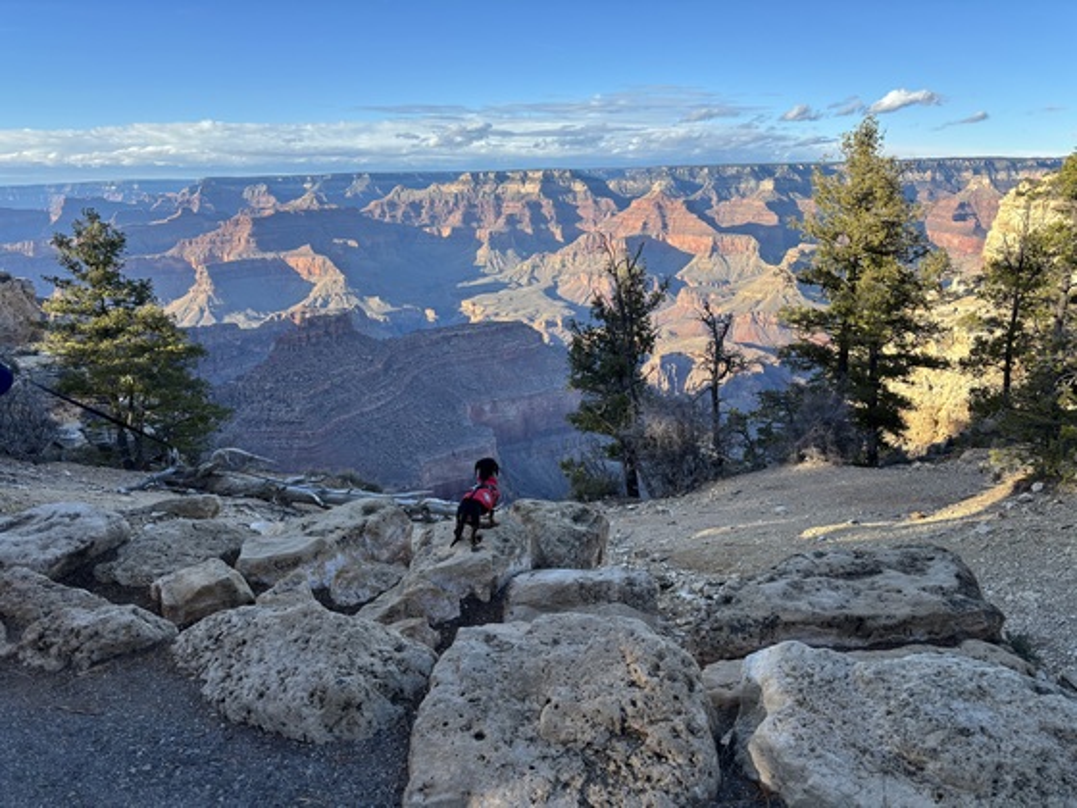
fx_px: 809
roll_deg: -0.2
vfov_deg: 53.1
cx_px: 538
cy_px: 404
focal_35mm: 26
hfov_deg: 67.3
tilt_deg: -14.7
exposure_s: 1/1037
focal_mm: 5.96
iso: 50
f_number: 1.6
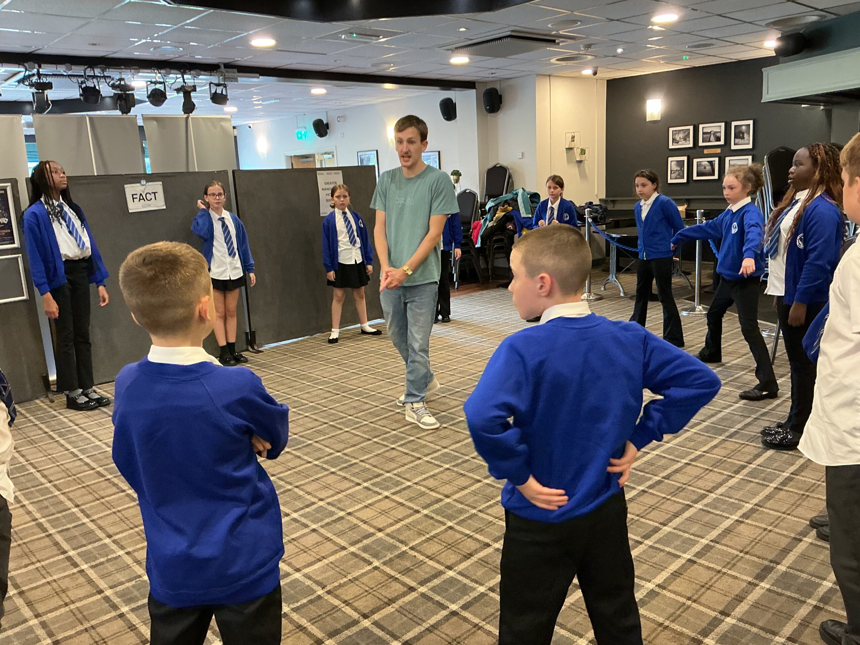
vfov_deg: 48.2
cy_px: 322
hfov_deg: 61.7
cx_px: 430
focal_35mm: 29
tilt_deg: -12.2
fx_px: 720
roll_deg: +2.9
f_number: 1.8
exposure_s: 1/50
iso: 200
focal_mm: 3
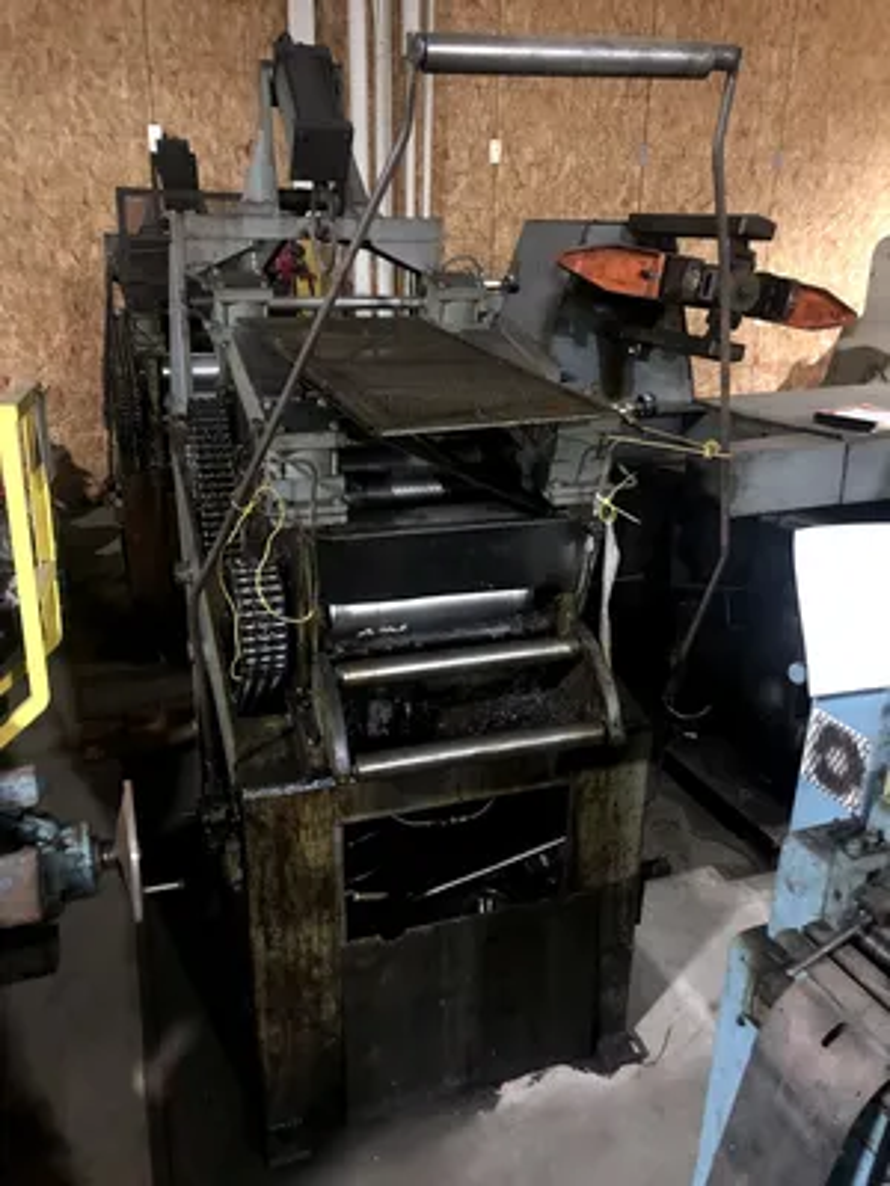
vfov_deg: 63.4
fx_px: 960
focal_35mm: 28
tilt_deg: -20.8
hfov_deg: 49.7
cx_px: 445
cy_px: 593
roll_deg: -1.0
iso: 250
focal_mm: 4
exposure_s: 1/4
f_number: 1.8
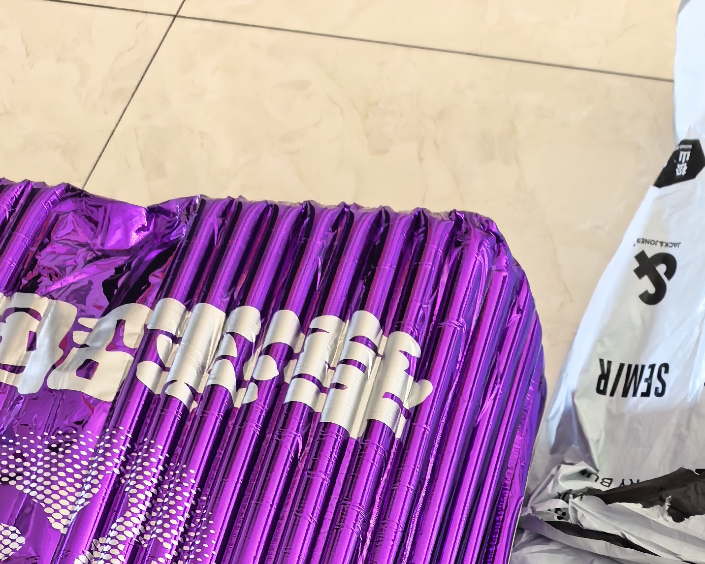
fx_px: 1398
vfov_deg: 19.2
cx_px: 561
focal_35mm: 67
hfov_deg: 27.7
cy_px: 908
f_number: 2
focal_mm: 5.75
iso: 250
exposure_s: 1/50
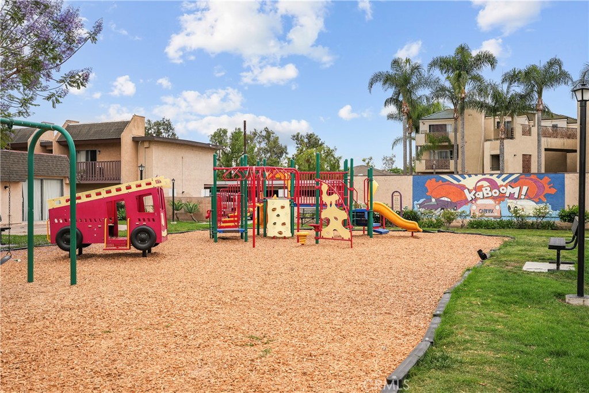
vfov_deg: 37.9
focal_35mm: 35
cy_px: 196
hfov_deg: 54.4
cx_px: 294
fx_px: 573
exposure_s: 1/200
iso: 100
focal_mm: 35
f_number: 5
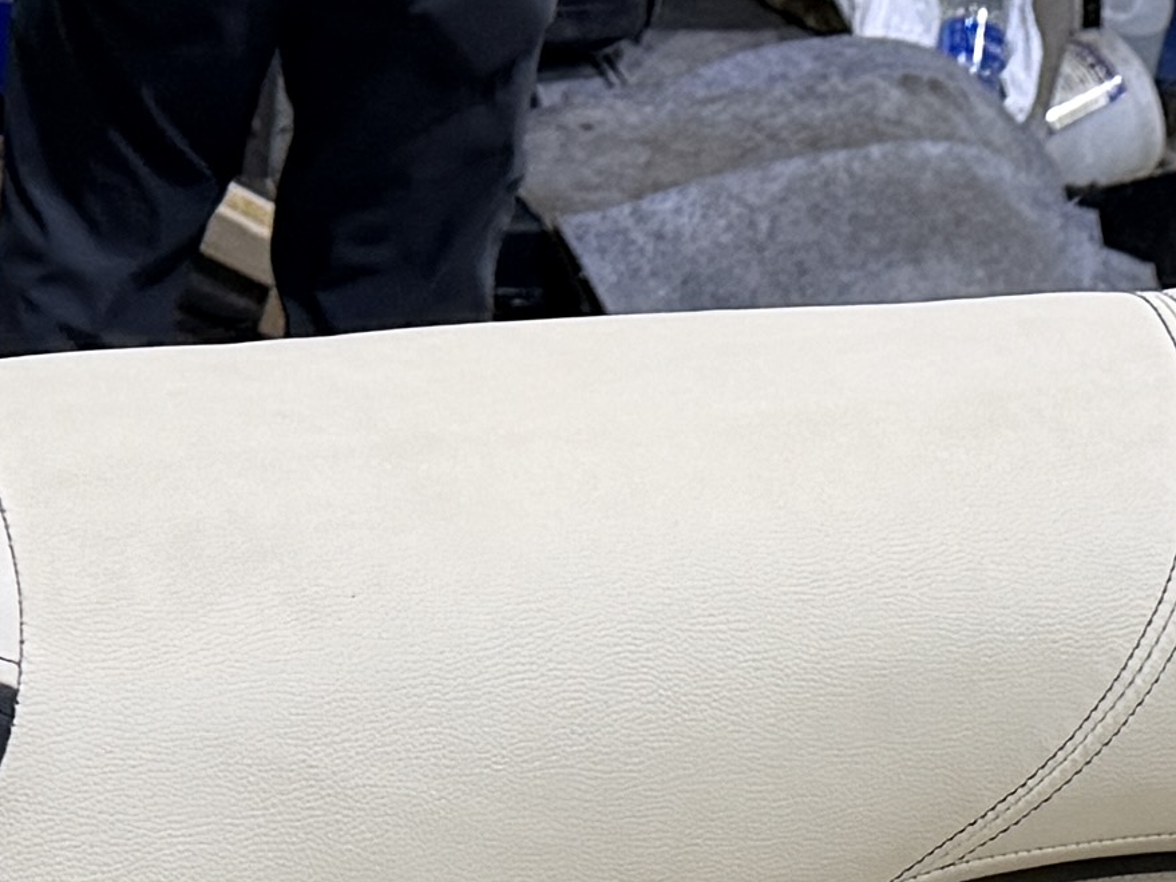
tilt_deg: -44.7
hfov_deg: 12.5
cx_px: 1177
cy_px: 2692
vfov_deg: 8.1
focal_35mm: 156
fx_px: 5299
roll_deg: -19.3
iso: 64
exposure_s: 1/120
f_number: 1.78
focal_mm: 6.76
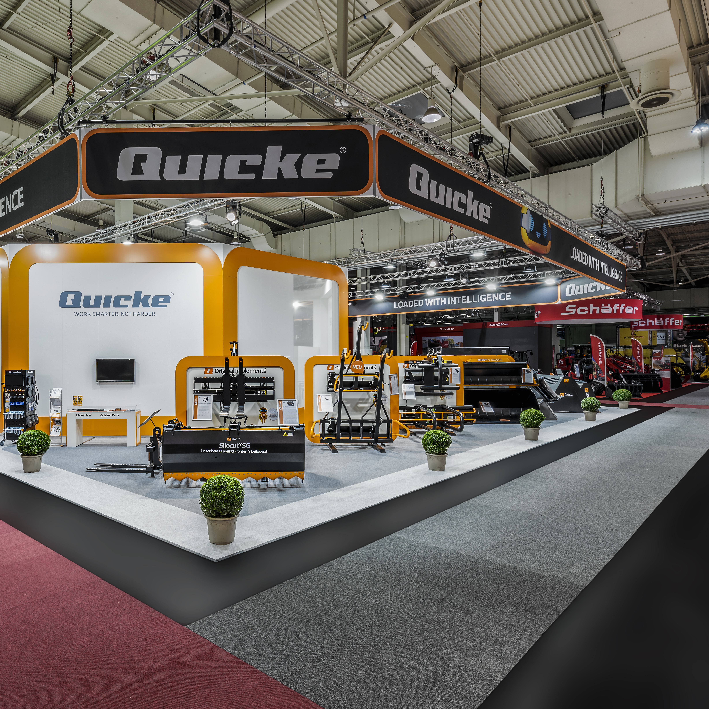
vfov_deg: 67.3
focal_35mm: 23
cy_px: 355
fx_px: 533
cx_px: 257
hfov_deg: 66.0
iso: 200
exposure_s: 1/13
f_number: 11
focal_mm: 18
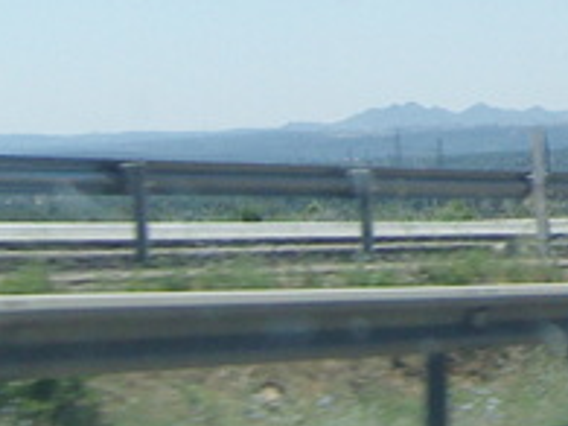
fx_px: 2935
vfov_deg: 8.2
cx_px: 964
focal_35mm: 179
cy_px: -146
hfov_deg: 10.5
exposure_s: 1/200
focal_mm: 7.3
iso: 80
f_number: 7
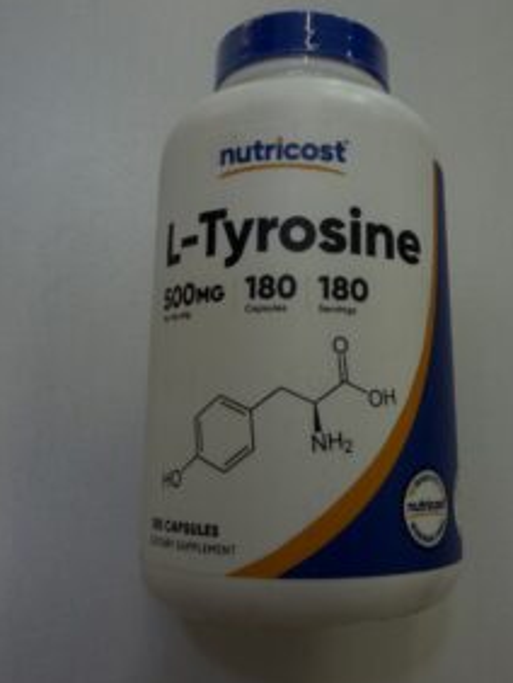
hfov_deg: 41.6
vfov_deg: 53.9
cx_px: 317
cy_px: 346
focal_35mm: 34
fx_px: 671
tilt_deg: -72.4
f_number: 2.2
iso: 20
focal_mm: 2.22
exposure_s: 1/90
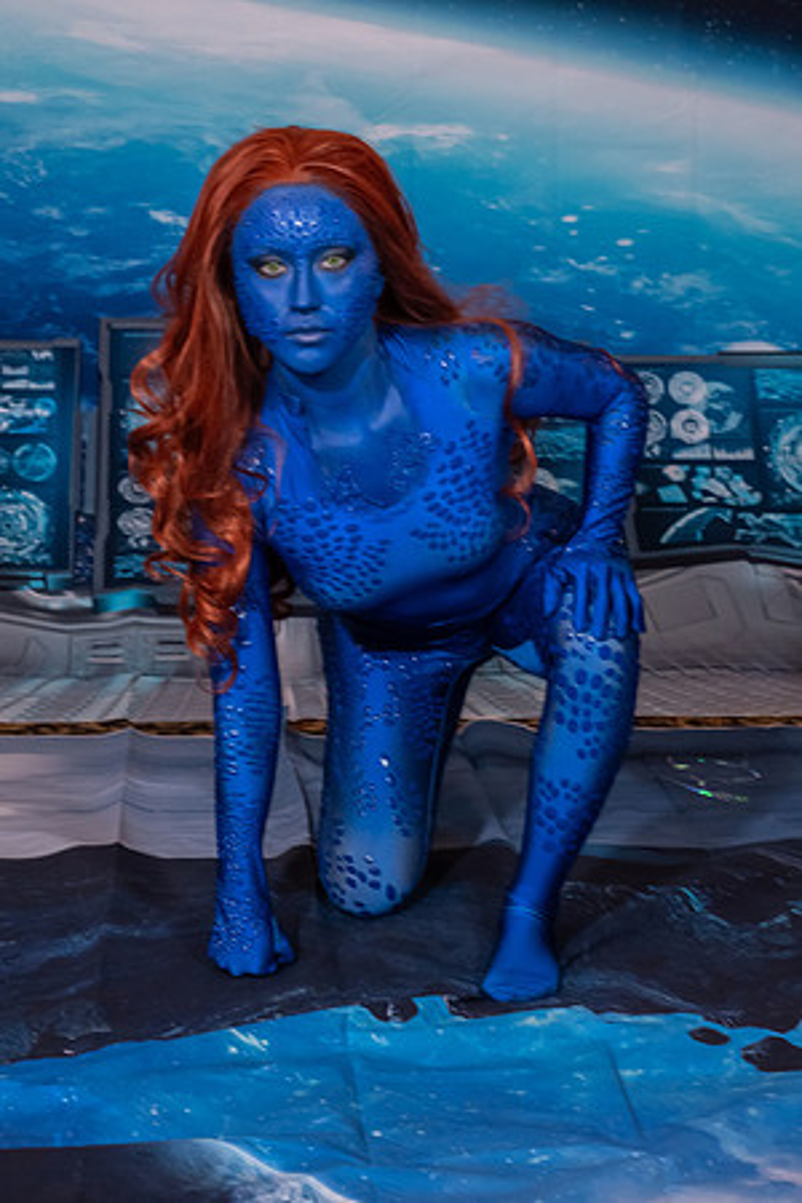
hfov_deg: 18.7
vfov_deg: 27.7
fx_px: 2439
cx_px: 401
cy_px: 602
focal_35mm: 73
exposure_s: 1/50
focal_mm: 49
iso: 1600
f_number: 5.6
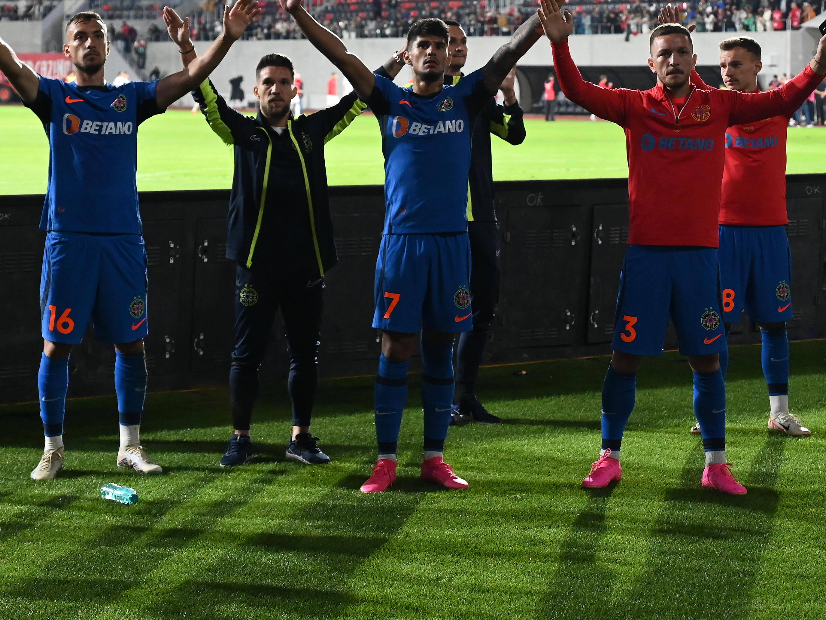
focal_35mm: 97
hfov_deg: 20.2
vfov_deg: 15.1
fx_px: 2314
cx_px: 420
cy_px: 110
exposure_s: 1/500
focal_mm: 46
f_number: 4
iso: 4000
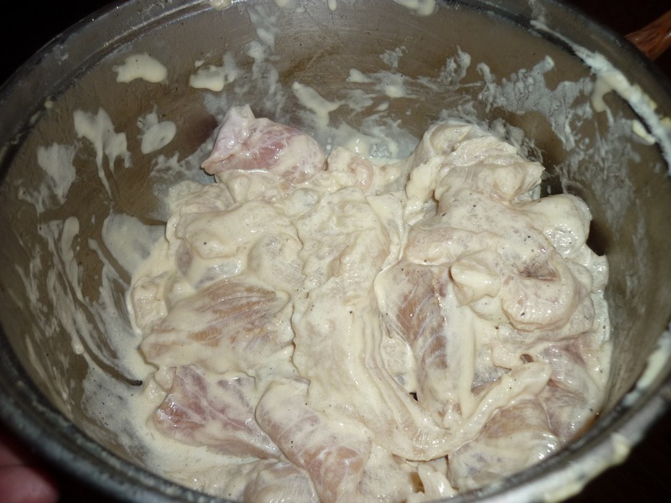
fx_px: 640
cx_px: 336
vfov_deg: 42.9
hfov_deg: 55.4
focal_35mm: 33
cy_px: 252
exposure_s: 1/60
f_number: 2.8
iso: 100
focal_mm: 5.5
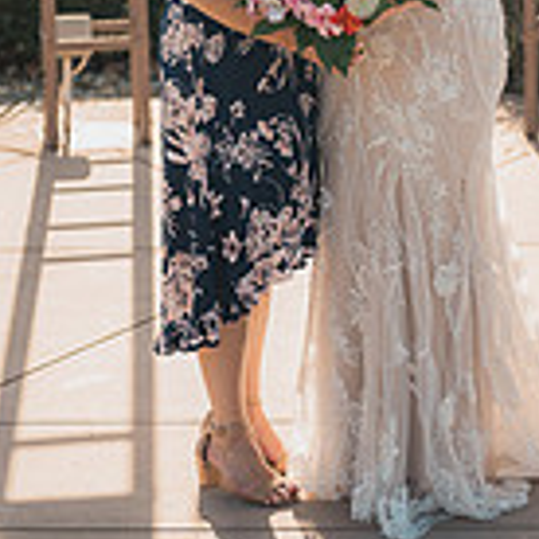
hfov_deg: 12.6
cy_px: -98
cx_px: 301
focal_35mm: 139
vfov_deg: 12.3
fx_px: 2449
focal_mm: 50
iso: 50
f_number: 2
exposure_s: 1/1000
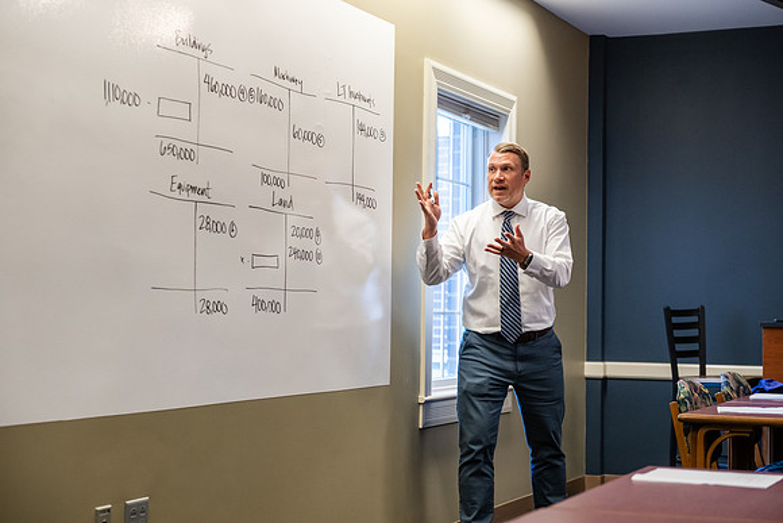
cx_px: 392
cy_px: 262
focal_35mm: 62
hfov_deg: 32.4
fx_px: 1349
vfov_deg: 21.9
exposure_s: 1/200
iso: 2000
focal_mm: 62
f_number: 3.5
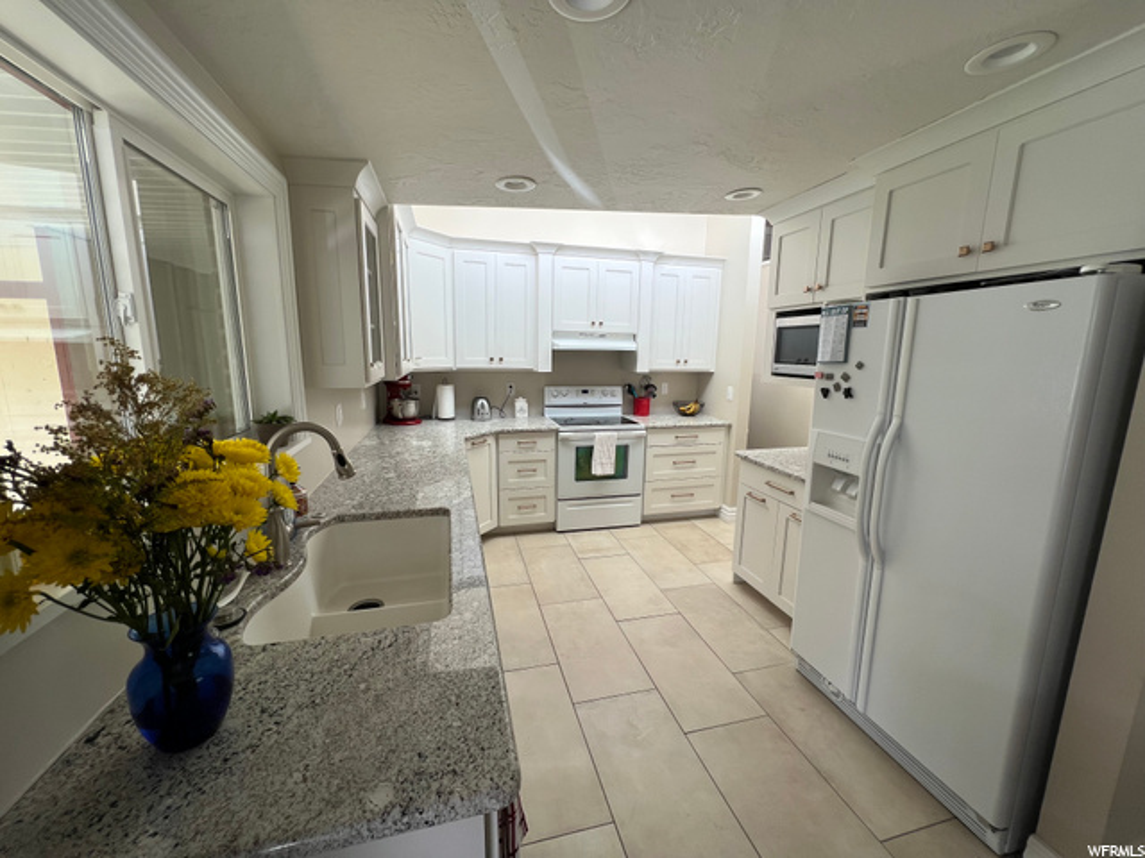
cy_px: 429
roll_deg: -0.6
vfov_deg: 89.9
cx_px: 572
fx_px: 430
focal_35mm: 13
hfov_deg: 106.2
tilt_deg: -10.2
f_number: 1.8
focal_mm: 1.57
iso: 32
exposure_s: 1/145
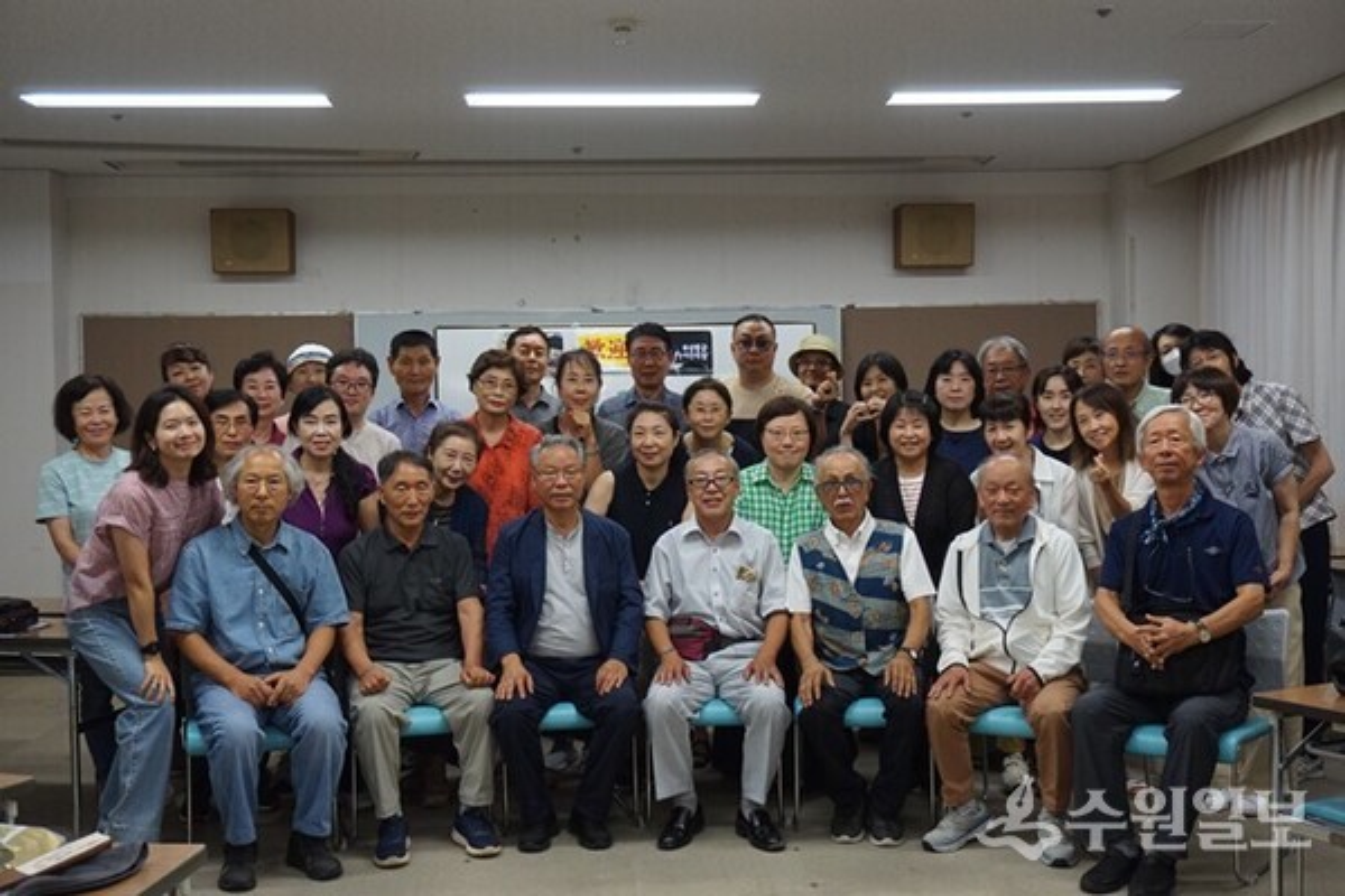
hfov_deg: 47.9
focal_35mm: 40
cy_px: 448
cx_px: 672
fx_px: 1513
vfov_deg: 33.0
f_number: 4.5
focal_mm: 27
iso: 1000
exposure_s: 1/160
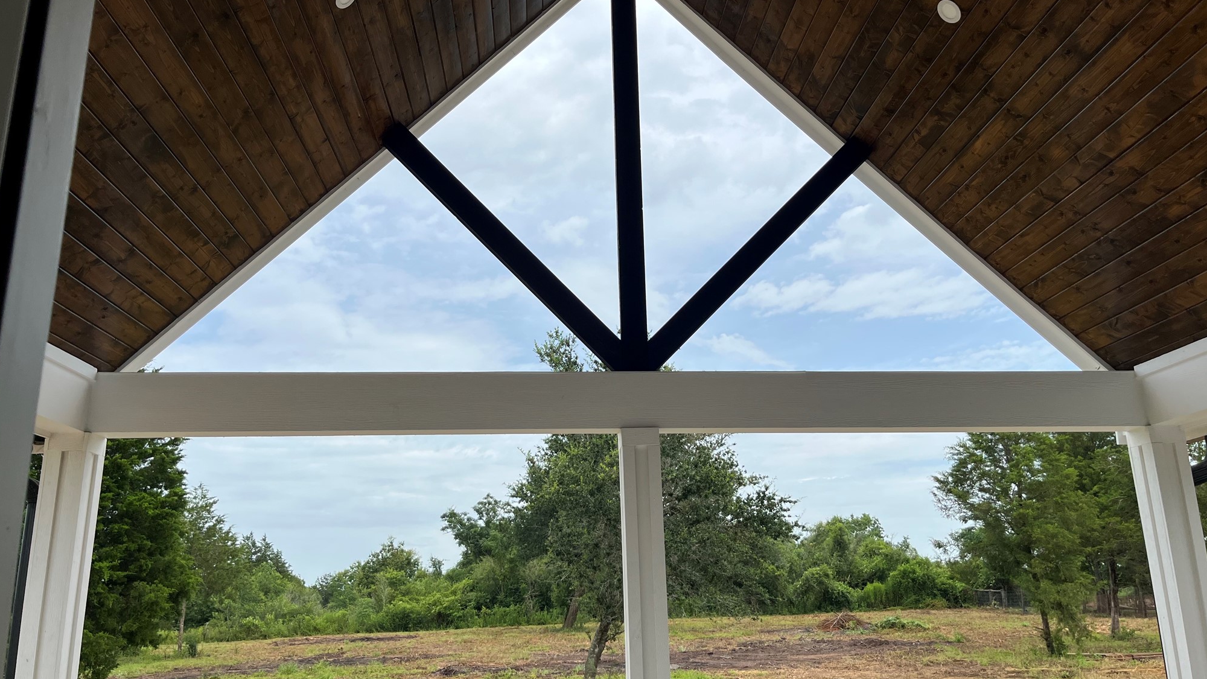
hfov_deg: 66.1
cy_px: 340
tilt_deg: +15.3
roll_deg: +1.9
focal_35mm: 29
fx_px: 928
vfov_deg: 40.2
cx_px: 600
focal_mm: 5.1
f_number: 1.6
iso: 50
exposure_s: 1/4651
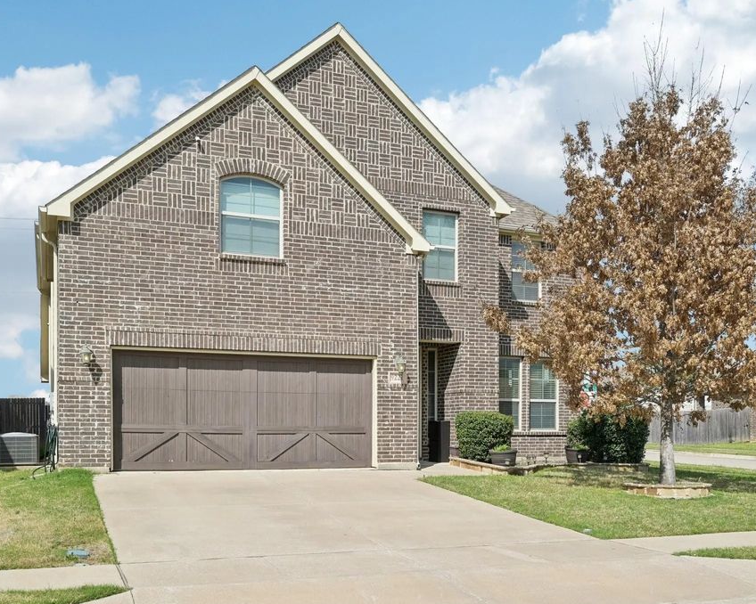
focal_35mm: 34
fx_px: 761
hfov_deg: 52.8
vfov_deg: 43.3
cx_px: 392
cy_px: 302
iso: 400
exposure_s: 1/1600
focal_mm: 30
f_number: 8
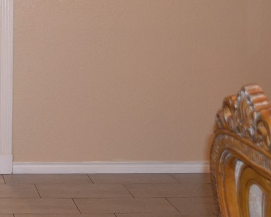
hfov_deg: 21.2
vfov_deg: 17.9
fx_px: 681
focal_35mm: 85
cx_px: -36
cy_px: 35
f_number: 4
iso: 2200
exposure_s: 1/60
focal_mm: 24
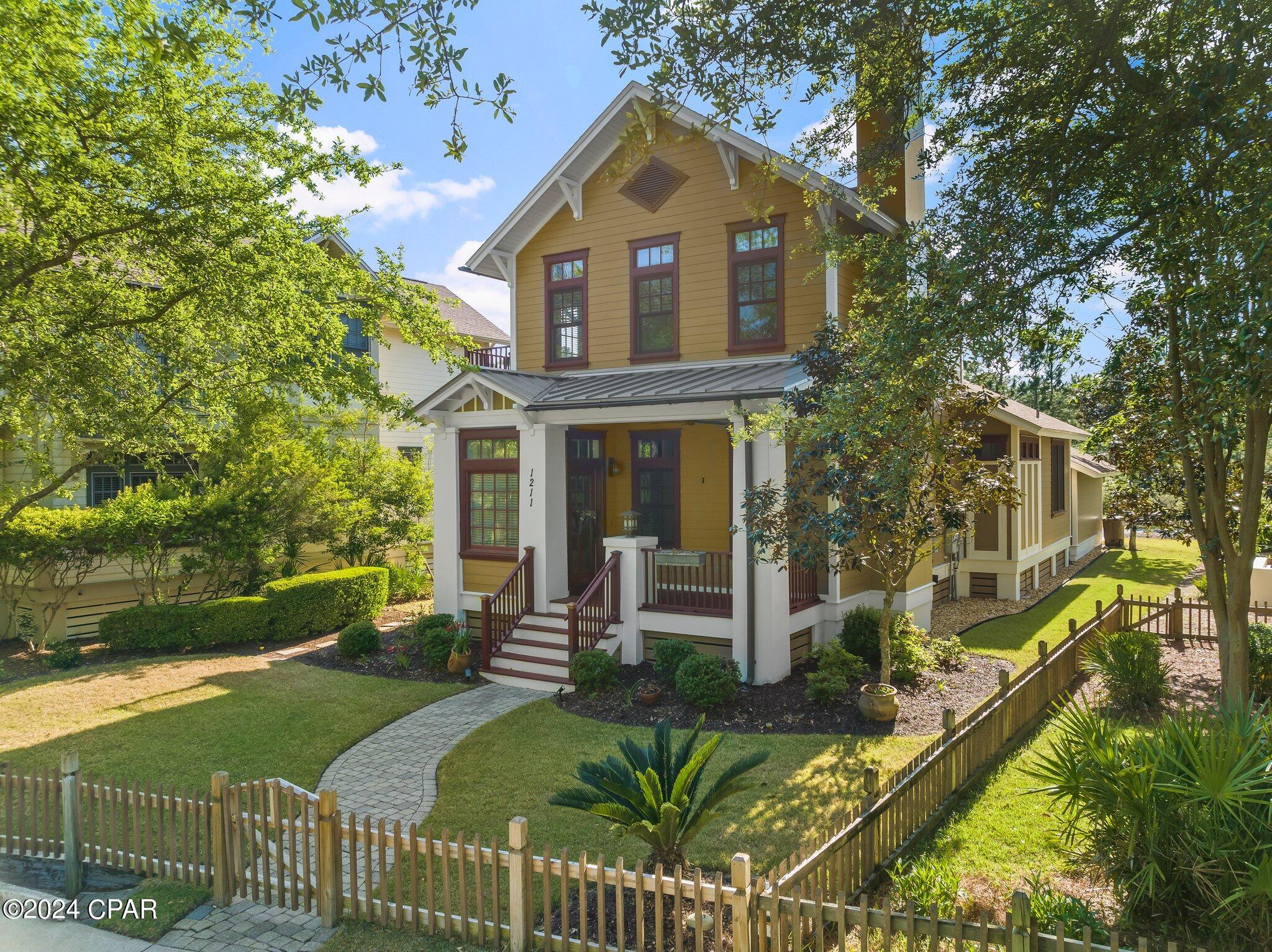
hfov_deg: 71.6
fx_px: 881
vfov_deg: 56.8
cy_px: 476
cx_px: 636
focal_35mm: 24
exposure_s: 1/160
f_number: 3.5
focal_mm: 12.29
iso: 100
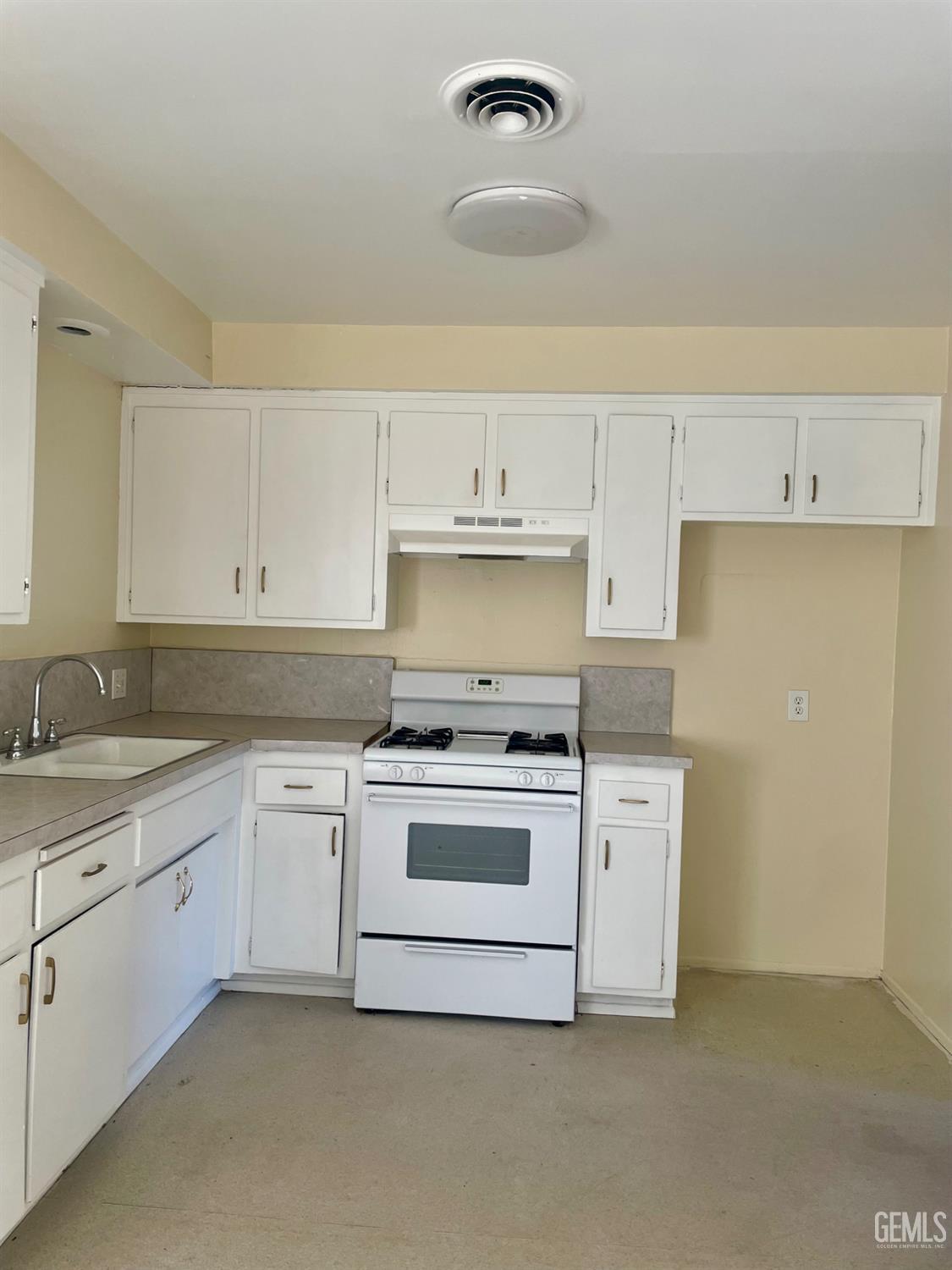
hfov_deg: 53.1
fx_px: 953
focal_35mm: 26
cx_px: 476
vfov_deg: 67.3
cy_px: 635
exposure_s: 1/121
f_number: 1.6
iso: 64
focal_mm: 4.2
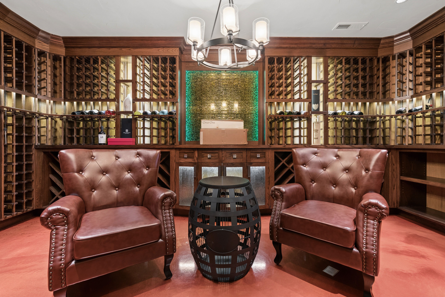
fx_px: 186
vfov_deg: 77.4
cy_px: 148
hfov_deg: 100.4
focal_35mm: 15
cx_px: 222
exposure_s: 1/10
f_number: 9
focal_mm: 15
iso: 1000
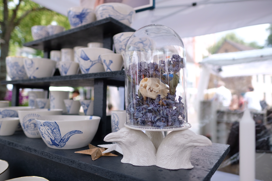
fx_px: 181
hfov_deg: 73.7
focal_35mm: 24
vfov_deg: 53.1
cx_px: 136
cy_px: 90
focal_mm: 16
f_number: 1.4
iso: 250
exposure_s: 1/4000
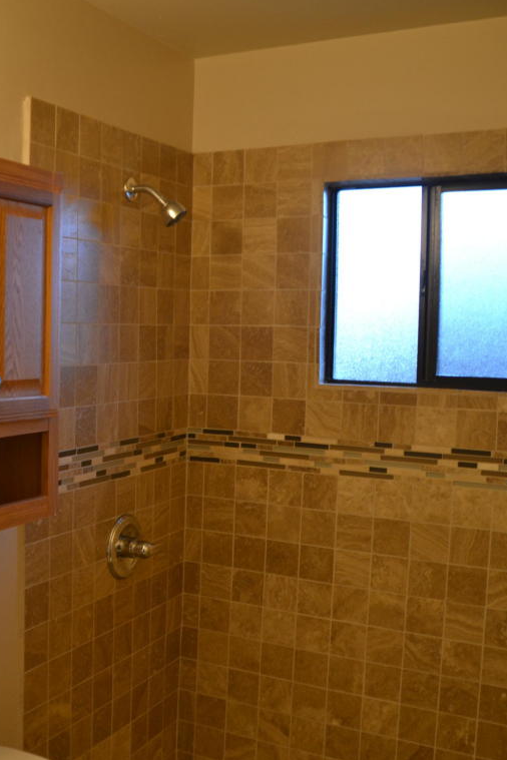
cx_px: 65
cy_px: 379
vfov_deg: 47.4
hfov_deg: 31.3
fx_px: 866
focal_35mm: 41
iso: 400
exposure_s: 1/13
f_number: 3.5
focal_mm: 18
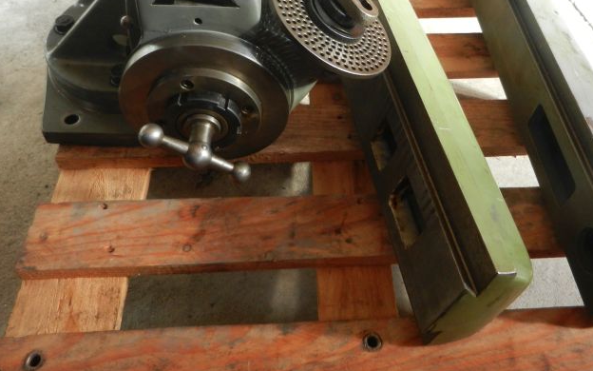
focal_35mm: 34
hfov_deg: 56.6
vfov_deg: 36.4
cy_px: 95
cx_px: 332
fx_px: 549
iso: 250
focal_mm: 4.5
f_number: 3.5
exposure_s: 1/30
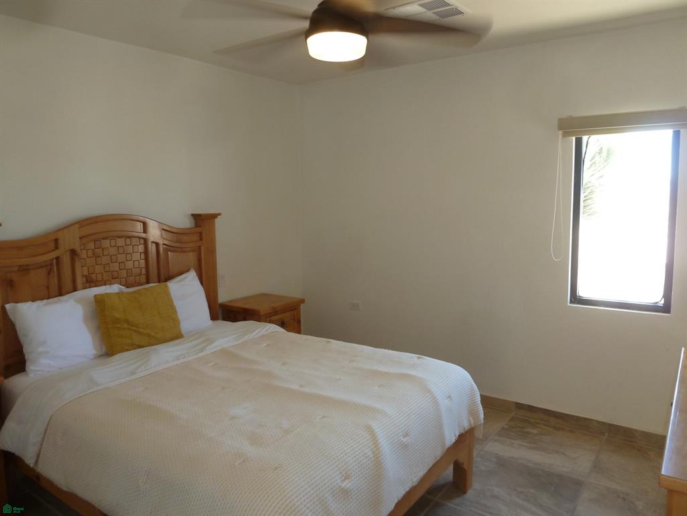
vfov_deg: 54.9
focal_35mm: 25
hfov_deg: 69.4
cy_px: 258
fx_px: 496
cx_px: 344
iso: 100
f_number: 3.3
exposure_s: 1/30
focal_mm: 4.1
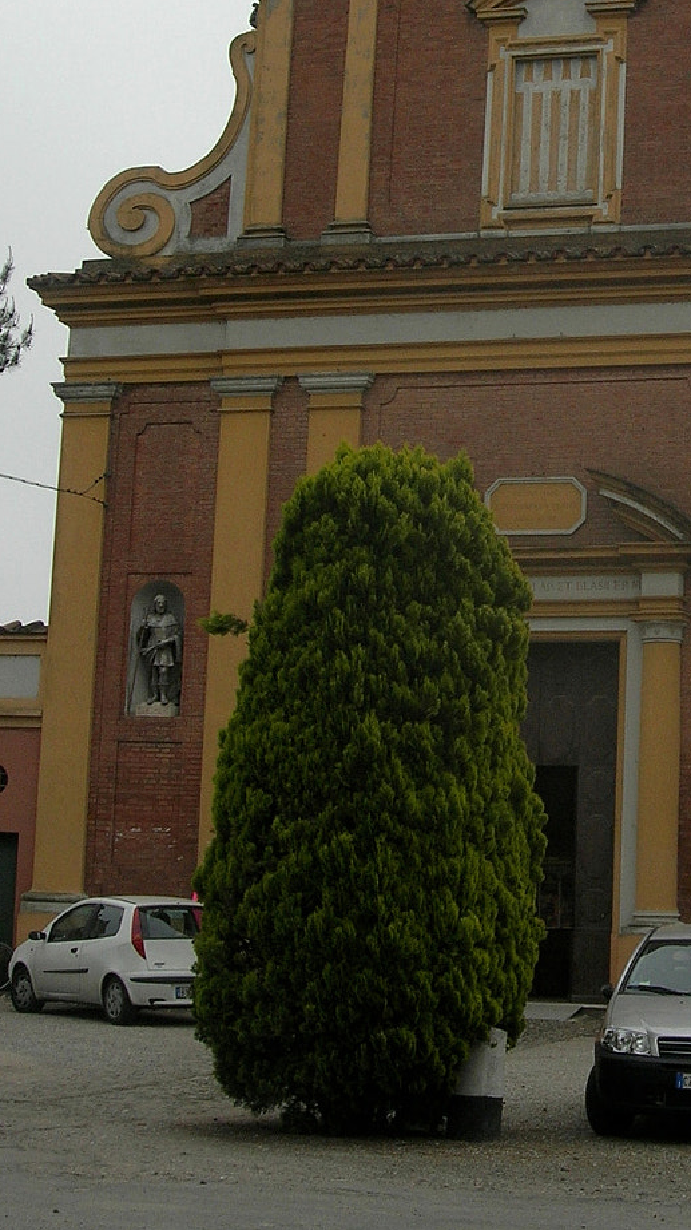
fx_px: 2347
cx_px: 731
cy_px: 413
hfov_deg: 16.3
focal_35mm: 72
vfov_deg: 29.2
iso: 64
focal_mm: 7.8
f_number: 4.8
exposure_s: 1/720
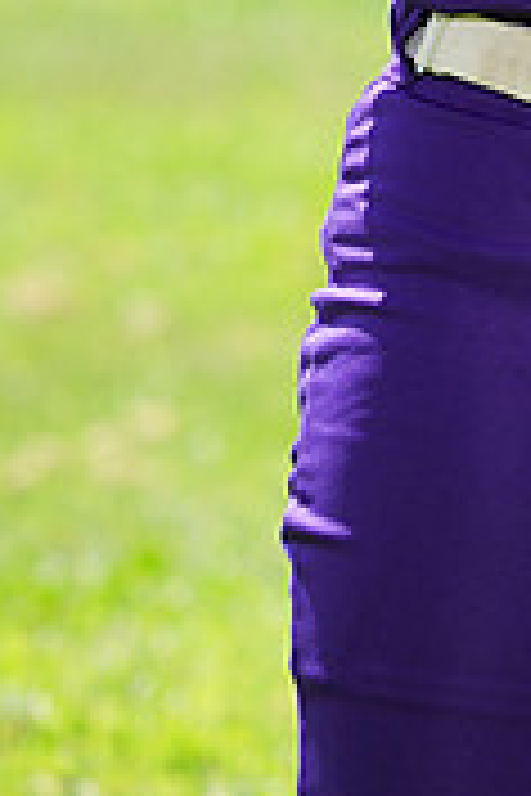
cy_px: -459
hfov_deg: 1.5
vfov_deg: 2.3
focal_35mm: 888
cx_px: 788
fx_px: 19645
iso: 200
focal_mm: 271
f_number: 9
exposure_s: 1/200
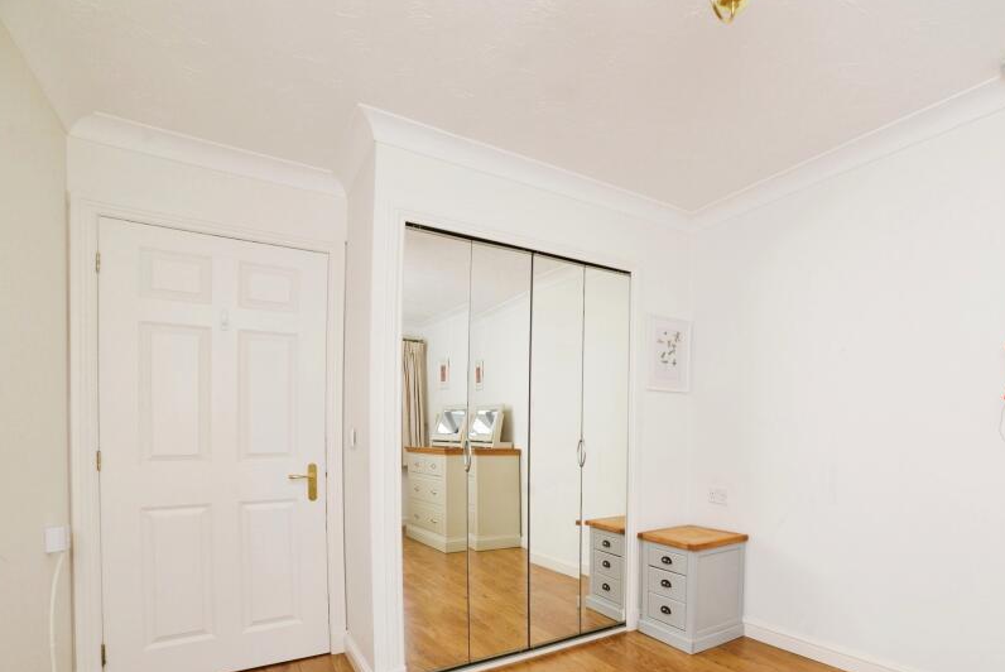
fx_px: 503
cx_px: 636
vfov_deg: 66.5
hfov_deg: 87.9
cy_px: 419
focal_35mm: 18
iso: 400
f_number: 8
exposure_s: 1/60
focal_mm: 14
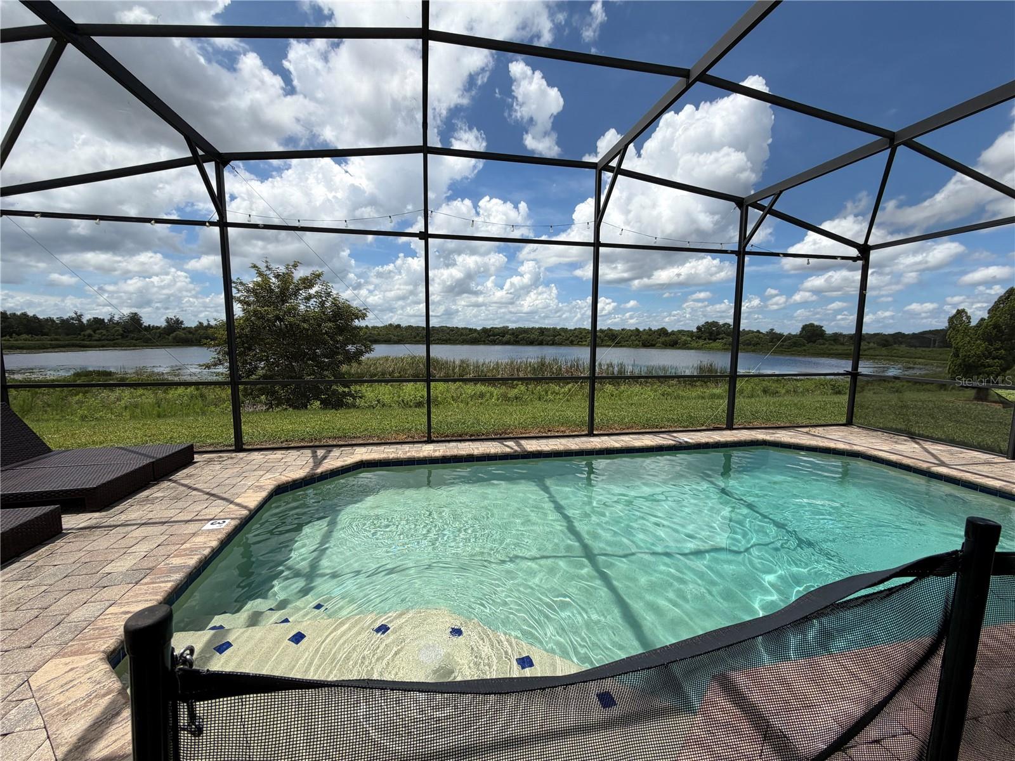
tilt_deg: -5.4
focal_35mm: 14
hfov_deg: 102.1
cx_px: 508
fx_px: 411
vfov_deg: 85.7
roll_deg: -0.1
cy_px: 380
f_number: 2.2
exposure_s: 1/901
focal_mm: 2.22
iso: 20
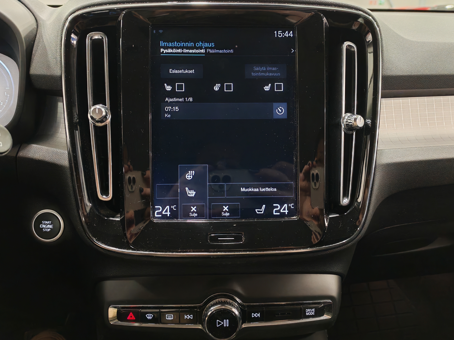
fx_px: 380
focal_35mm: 29
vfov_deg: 48.2
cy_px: 170
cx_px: 227
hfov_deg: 61.7
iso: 2500
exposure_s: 1/50
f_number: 1.9
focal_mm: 6.12
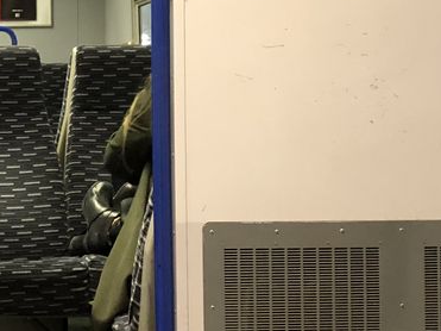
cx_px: -77
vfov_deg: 14.8
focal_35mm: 100
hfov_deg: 18.7
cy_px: 114
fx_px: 1274
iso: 100
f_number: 1.8
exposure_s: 1/9
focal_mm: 3.99
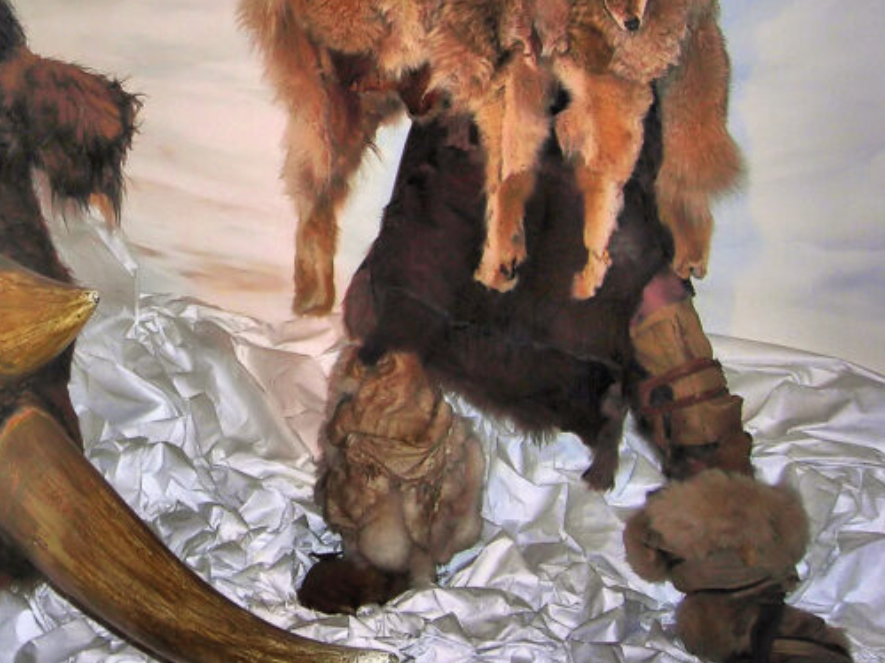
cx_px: 48
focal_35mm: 78
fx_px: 1994
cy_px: 51
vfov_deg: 18.5
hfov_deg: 24.2
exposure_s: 1/60.1
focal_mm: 6.3
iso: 52
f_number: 3.2
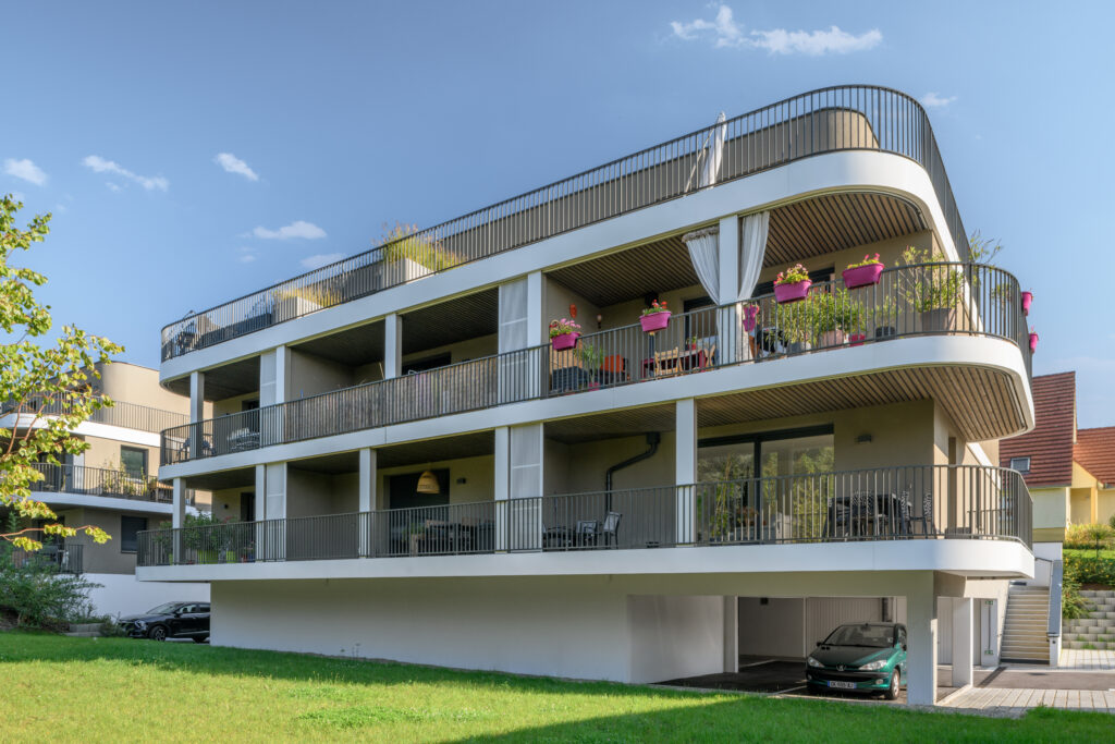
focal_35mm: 24
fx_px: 743
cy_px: 372
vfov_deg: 53.1
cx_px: 558
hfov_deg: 73.7
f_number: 13
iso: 100
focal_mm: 24
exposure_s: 1/20
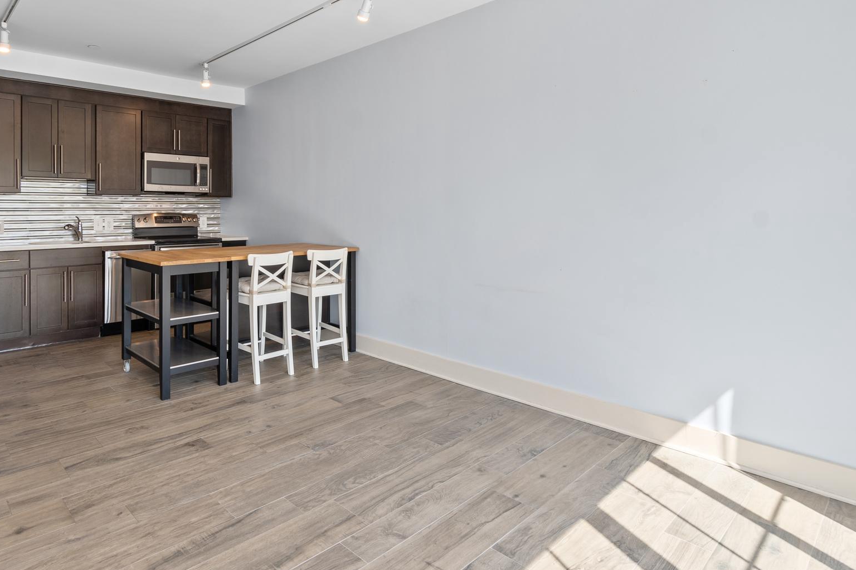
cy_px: 210
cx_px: 316
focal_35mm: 20
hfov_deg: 82.2
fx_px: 476
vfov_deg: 61.0
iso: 100
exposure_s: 1/8
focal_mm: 10
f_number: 8
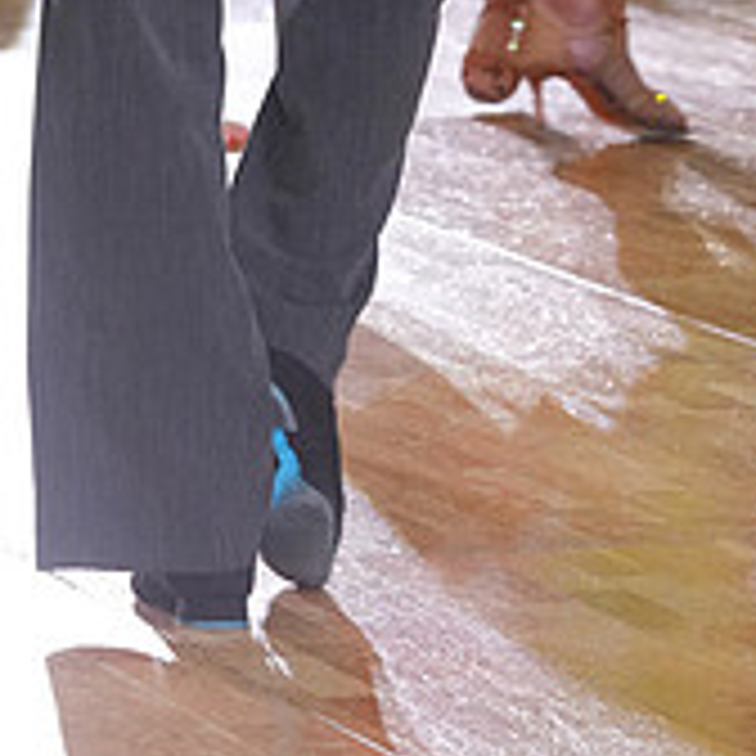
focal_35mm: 410
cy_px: -364
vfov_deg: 4.3
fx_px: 10131
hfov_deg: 4.3
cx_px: 722
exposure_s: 1/200
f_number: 5
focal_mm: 140
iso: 2500
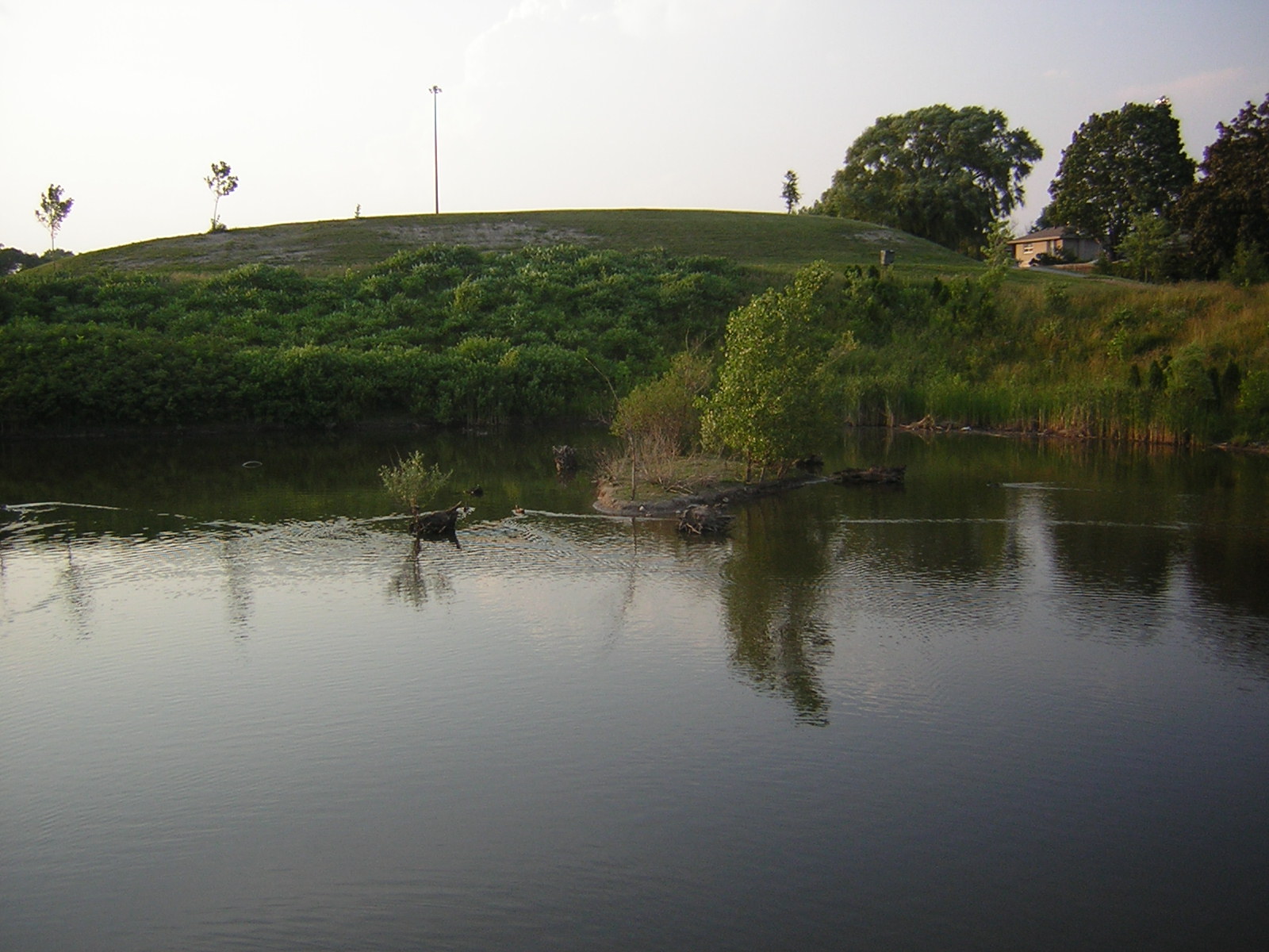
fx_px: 1320
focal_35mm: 36
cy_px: 476
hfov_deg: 51.4
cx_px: 634
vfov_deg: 39.7
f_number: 2.6
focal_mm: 4.7
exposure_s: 1/448
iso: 50
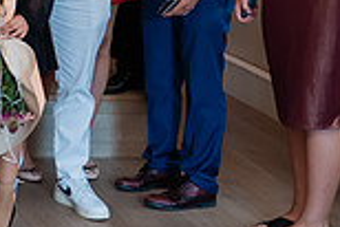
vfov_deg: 10.5
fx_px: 1219
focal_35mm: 129
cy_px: -57
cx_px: -287
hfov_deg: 14.0
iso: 1600
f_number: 2.8
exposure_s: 1/200
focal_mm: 28
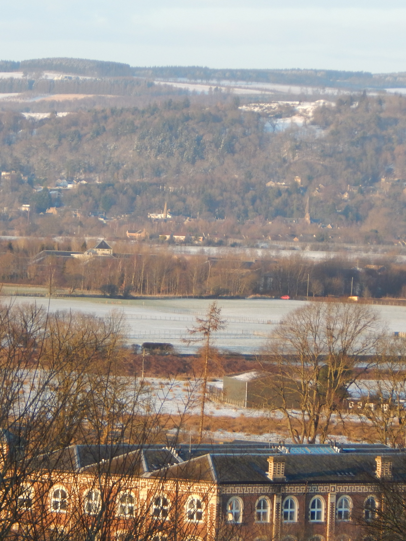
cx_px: 203
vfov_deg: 7.1
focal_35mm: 279
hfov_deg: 5.3
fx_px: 4363
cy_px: 270
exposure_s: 1/80
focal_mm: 50.1
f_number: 5.7
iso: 125
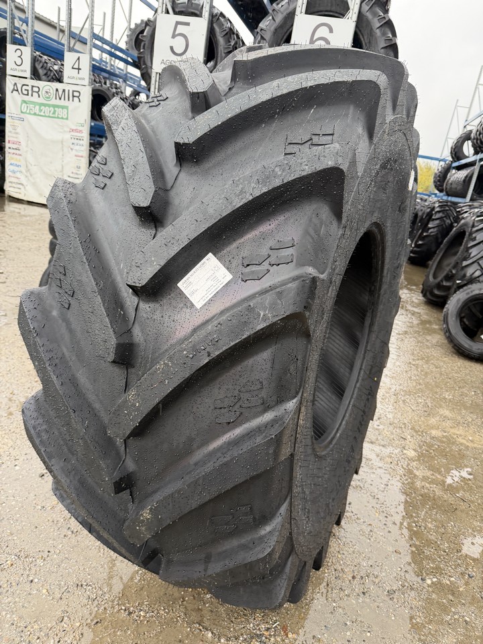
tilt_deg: -13.1
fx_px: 446
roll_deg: -8.7
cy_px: 322
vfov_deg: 71.6
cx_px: 242
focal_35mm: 24
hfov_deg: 56.8
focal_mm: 6.76
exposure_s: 1/121
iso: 200
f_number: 1.78
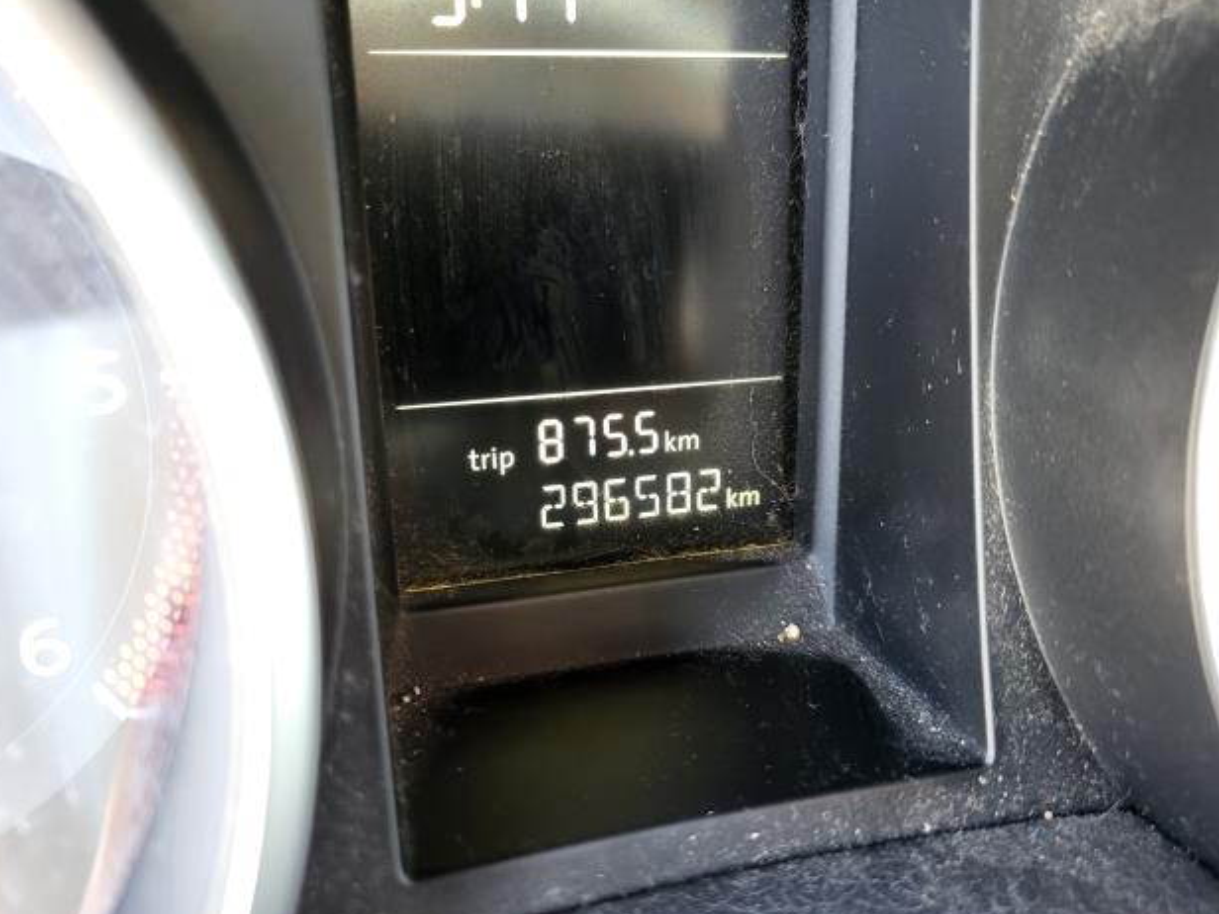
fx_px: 951
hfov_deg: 65.3
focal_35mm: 27
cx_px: 619
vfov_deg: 51.4
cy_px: 467
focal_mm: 5.4
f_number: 1.8
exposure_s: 1/40
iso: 320
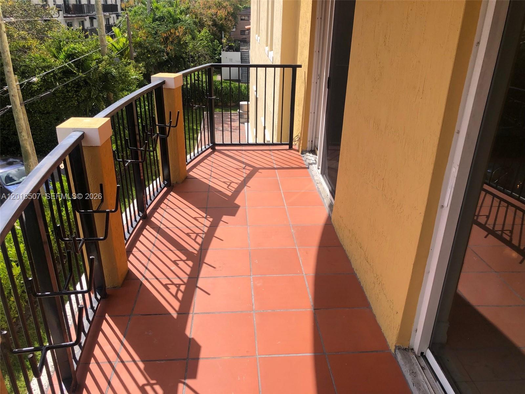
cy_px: 197
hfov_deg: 63.4
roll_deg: -0.9
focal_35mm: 28
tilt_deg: -24.7
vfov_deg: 49.7
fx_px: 425
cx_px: 262
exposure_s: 1/1736
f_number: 1.8
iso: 20
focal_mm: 3.99
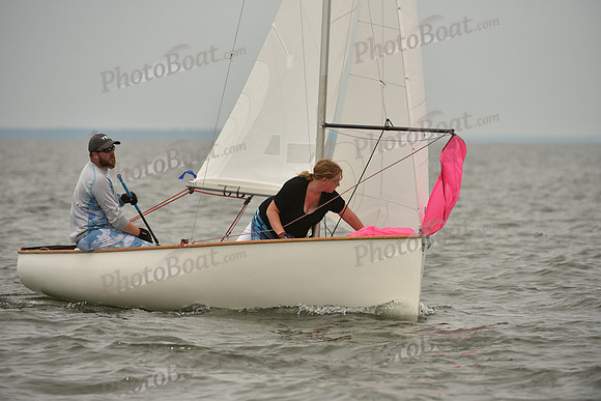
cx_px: 300
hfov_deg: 6.6
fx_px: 5176
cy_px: 200
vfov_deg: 4.4
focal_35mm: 310
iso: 320
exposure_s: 1/2000
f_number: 5.6
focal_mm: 310
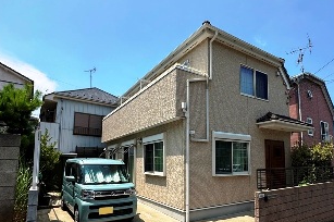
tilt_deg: +3.3
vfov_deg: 63.1
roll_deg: +0.8
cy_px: 145
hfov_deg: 86.7
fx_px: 176
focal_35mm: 19
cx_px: 185
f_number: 2.2
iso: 50
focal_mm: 2.22
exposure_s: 1/1770
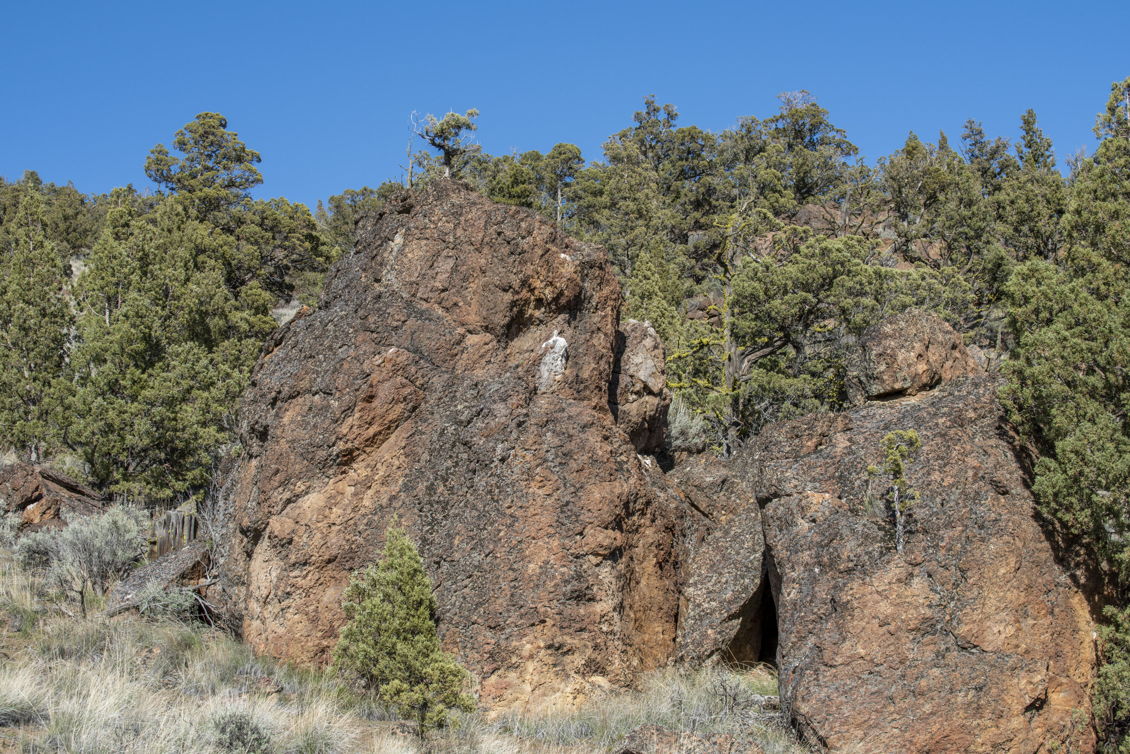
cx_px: 565
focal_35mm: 70
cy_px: 377
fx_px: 2198
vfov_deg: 19.5
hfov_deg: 28.8
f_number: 11
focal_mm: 70
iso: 200
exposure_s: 1/250
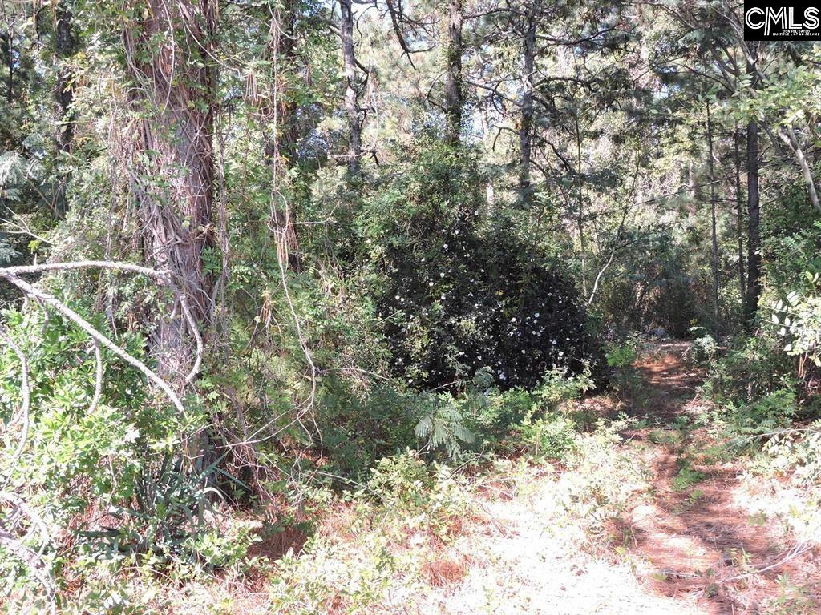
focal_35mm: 35
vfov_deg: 40.7
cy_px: 308
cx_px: 410
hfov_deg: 52.6
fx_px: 830
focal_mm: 6.3
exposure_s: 1/80
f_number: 3.8
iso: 100
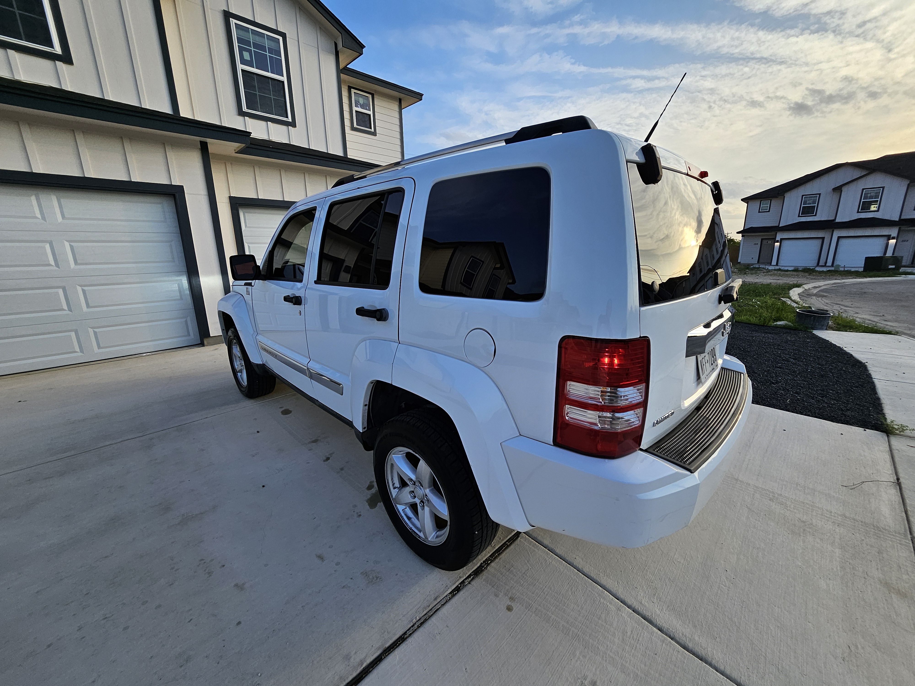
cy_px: 343
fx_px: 344
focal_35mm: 13
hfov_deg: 106.2
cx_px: 458
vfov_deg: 89.9
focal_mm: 1.7
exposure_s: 1/441
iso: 32
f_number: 2.2
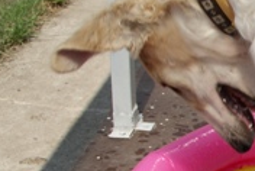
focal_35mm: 119
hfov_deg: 15.7
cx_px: 391
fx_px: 844
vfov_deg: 11.5
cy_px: 164
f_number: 8
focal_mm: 22
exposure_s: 1/320
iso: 100
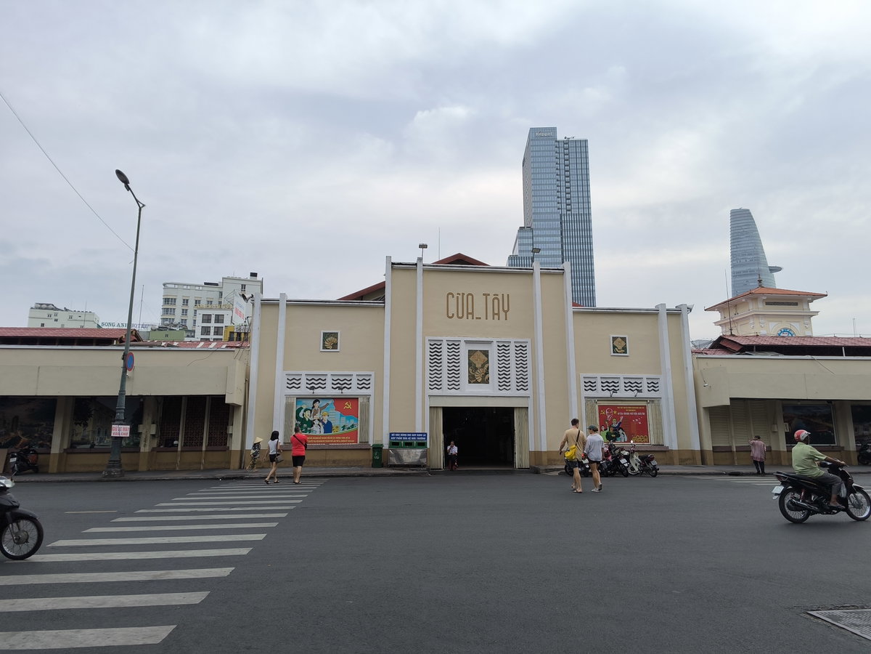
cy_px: 327
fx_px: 579
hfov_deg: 73.9
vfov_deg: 58.9
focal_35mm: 23
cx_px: 436
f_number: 1.77
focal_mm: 5.35
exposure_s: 1/696
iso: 80
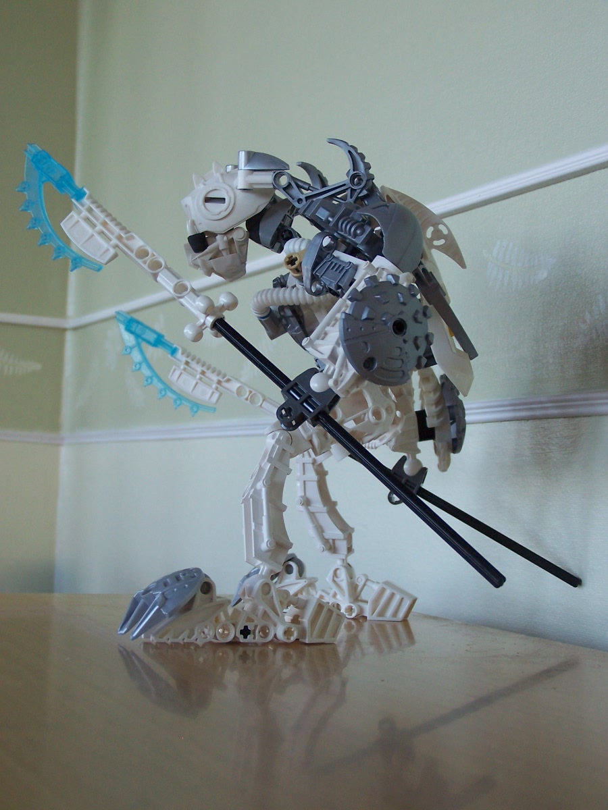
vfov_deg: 32.7
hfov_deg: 24.8
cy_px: 405
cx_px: 304
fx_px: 1382
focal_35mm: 59
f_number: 3.2
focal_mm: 9.8
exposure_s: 1/30
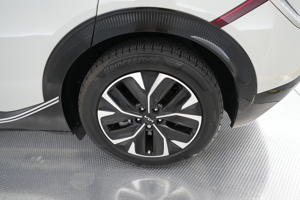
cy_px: 100
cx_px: 150
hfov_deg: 65.5
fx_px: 233
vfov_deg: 46.4
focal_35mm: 28
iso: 4000
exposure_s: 1/250
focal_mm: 28
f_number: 2.8
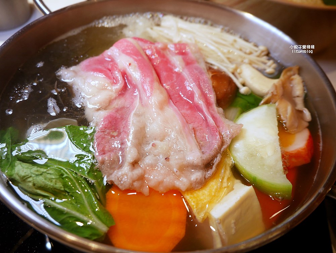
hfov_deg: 63.4
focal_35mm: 28
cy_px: 126
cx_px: 168
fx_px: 272
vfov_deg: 49.8
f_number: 3.5
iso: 200
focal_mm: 14
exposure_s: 1/100
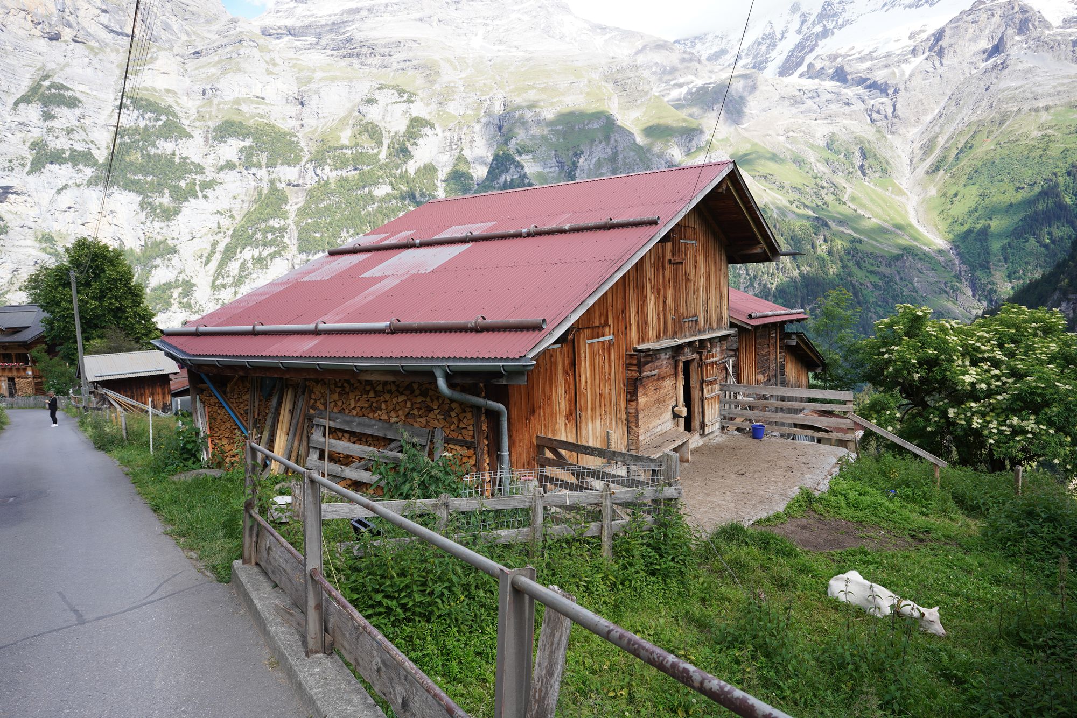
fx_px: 718
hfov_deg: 73.7
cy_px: 359
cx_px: 538
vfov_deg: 53.1
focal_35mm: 24
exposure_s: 1/100
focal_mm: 24
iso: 100
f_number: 7.1
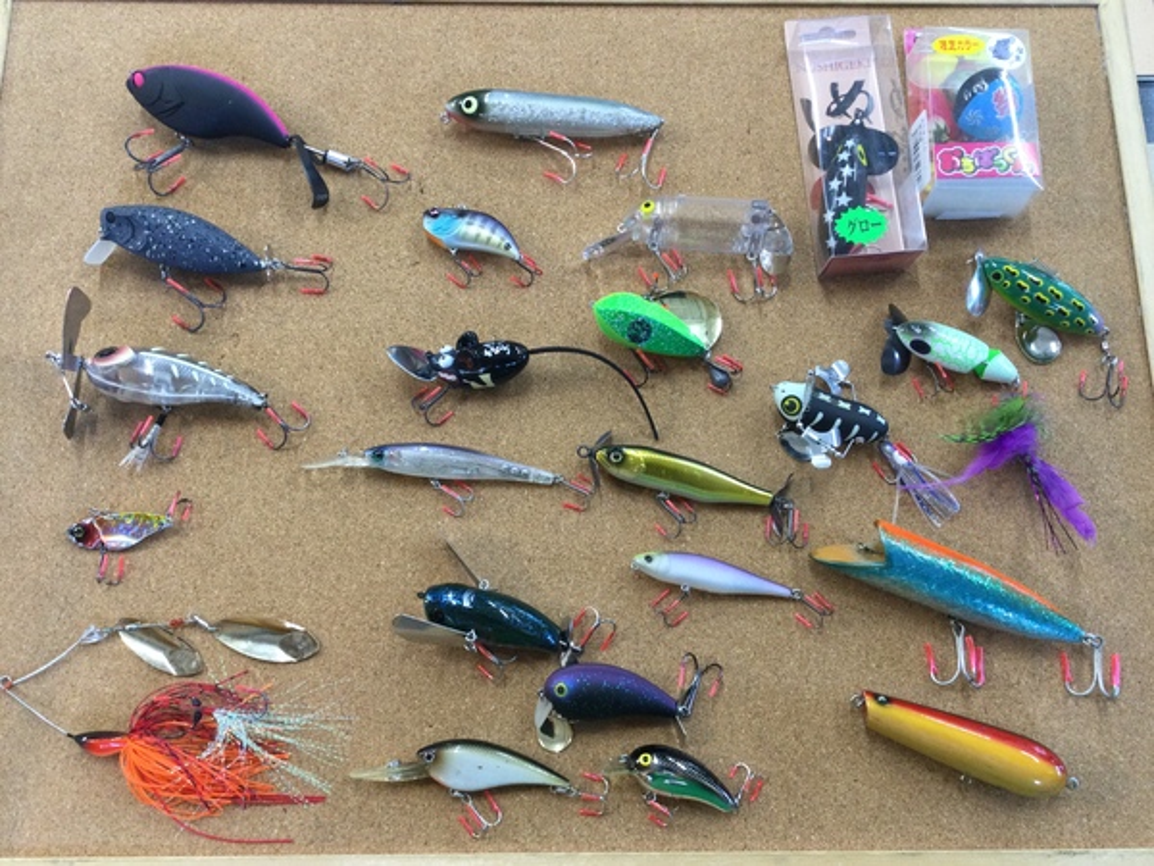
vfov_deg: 45.4
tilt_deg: -76.5
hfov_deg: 58.4
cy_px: 433
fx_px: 1033
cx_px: 577
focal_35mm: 31
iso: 64
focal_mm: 3.3
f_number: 2.4
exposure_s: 1/30
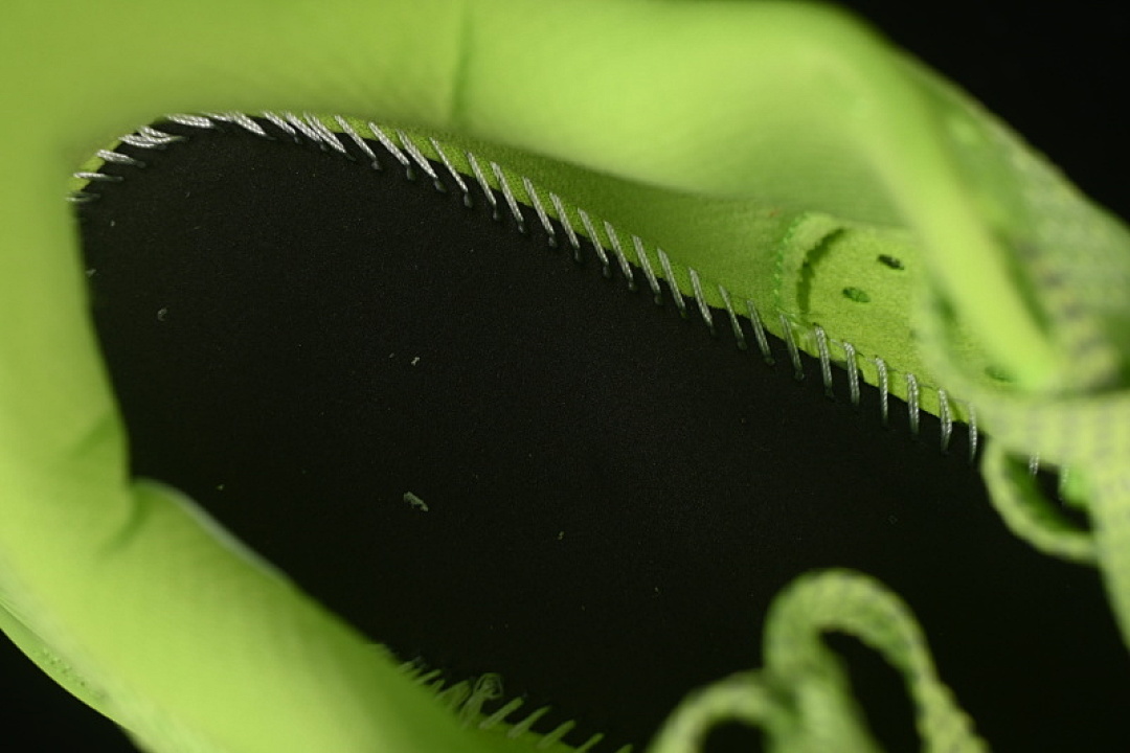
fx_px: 2354
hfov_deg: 27.0
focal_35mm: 75
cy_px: 376
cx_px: 565
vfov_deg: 18.2
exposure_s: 1/80
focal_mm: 50
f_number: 7.1
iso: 160
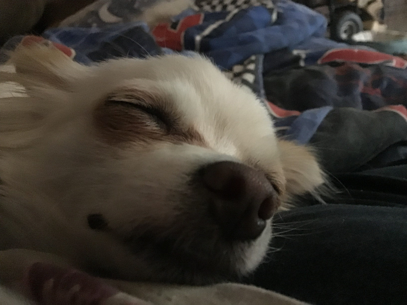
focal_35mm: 31
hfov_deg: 58.4
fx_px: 364
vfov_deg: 45.4
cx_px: 204
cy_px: 152
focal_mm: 3.3
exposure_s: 1/15
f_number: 2.4
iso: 800
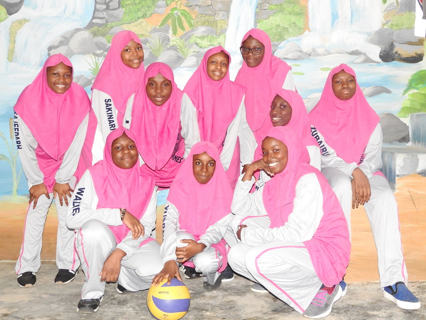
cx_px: 213
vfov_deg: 36.0
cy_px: 160
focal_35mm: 40
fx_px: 492
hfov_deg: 46.8
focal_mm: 7.2
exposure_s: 1/30
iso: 400
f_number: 3.8
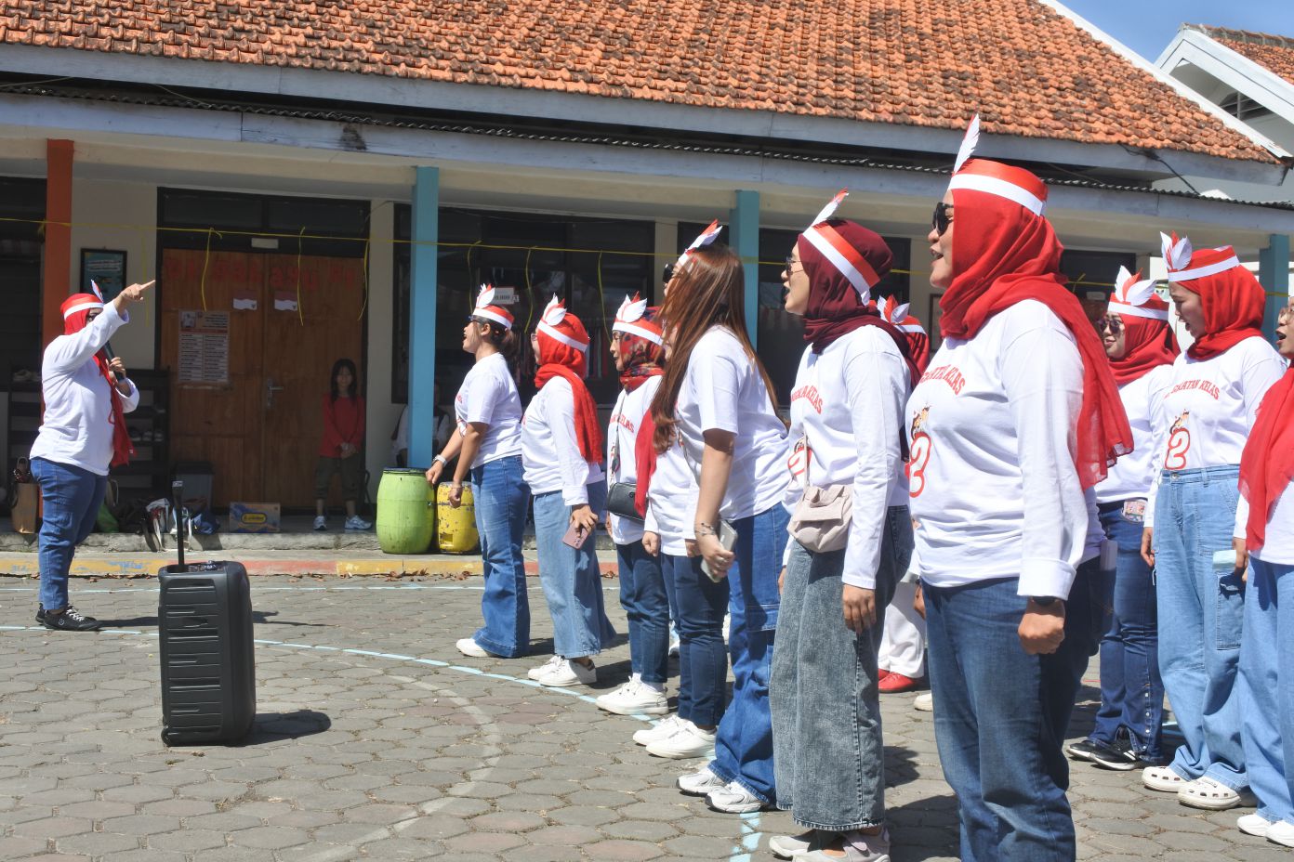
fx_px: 1581
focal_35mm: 44
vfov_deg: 30.5
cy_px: 431
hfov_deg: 44.5
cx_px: 647
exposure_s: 1/400
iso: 160
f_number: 7.1
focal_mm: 16.5
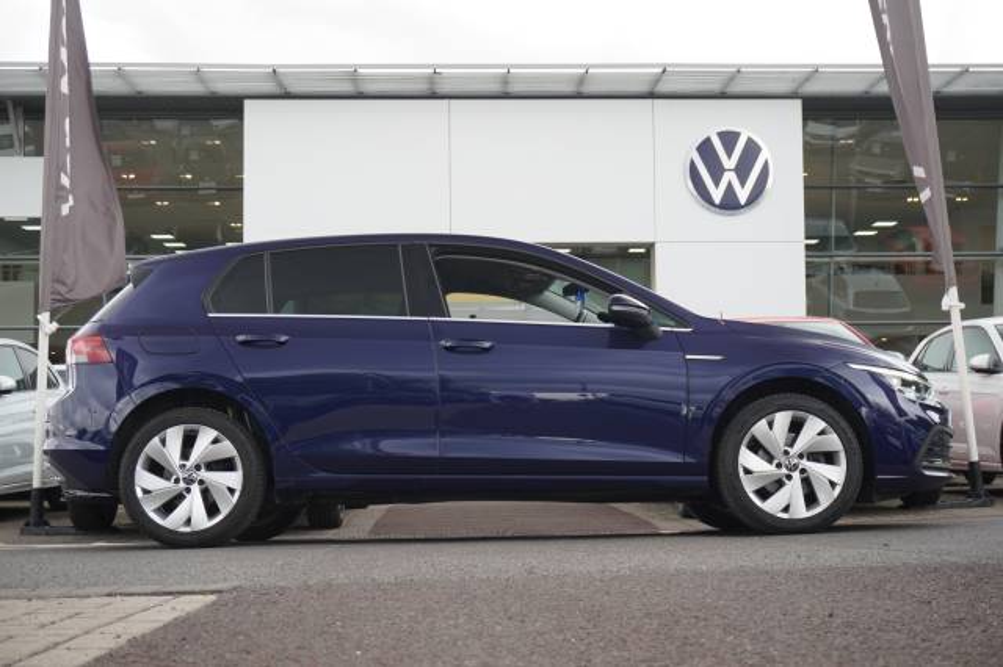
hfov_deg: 40.0
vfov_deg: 27.2
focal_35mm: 50
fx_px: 1378
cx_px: 502
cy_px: 334
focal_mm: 33
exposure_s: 1/60
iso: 160
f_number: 4.5
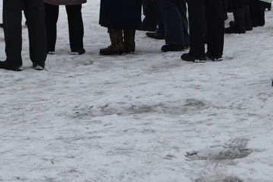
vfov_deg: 8.8
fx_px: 1129
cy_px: -136
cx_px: 40
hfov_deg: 13.7
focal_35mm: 149
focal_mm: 26
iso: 100
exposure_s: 1/125
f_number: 5.6
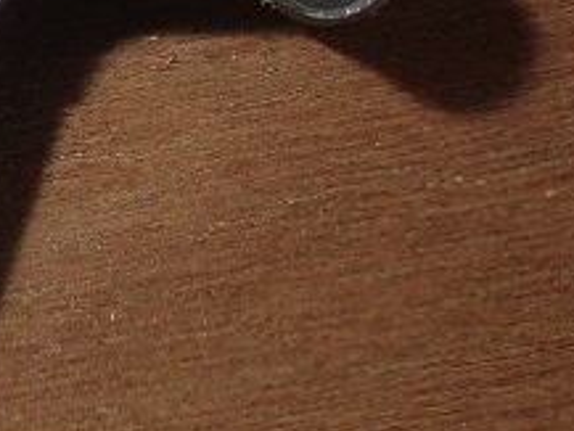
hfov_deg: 16.5
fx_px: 1958
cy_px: -3
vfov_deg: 12.4
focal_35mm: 118
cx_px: 85
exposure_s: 1/100
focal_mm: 7.15
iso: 400
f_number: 4
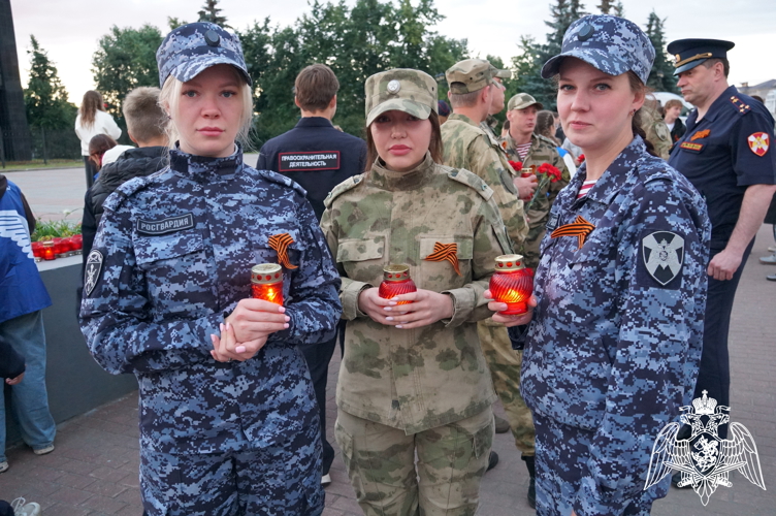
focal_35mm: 32
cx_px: 388
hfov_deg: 59.5
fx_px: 678
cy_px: 258
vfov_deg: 41.6
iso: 4000
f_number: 4
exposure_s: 1/160
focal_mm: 21
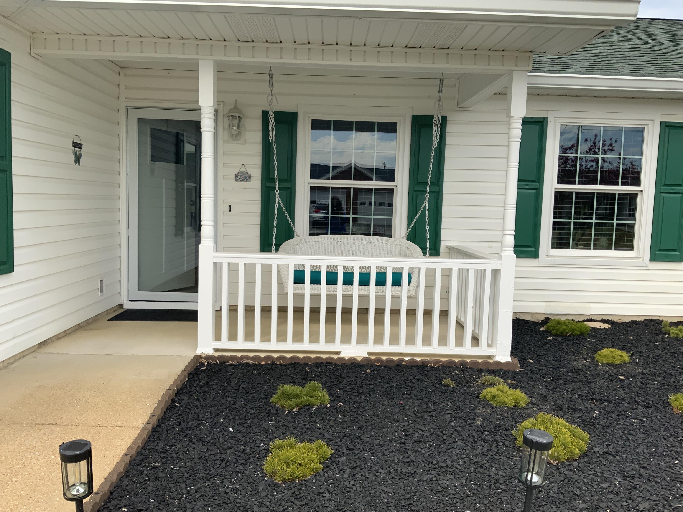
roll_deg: -1.3
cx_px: 342
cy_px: 256
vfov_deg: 48.2
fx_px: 572
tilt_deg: -6.1
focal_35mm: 29
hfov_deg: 61.7
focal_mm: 3
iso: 16
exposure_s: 1/978
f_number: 1.8
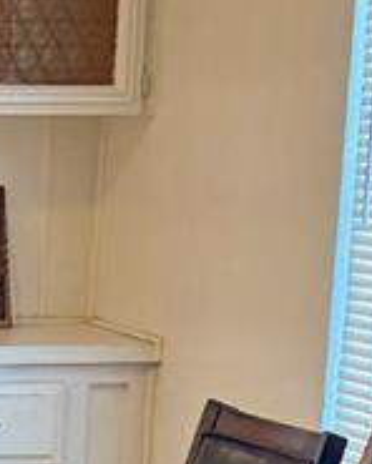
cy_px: 731
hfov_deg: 7.9
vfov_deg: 9.8
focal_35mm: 190
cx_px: -298
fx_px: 2615
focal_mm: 6.76
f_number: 1.78
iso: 320
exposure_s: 1/60
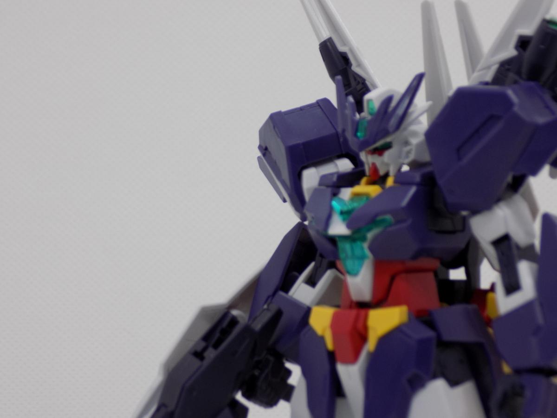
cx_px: 278
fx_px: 1561
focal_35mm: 97
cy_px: 209
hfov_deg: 20.2
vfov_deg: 15.2
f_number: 4.6
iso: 80
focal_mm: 17.2
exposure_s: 1/40
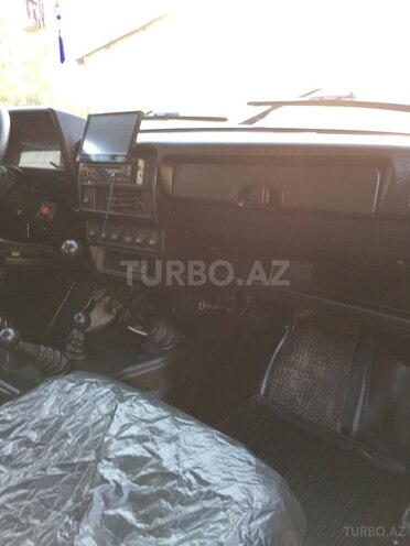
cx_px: 205
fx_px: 458
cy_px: 273
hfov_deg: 48.2
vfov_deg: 61.7
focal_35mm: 29
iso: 50
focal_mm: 4.15
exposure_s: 1/33
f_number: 2.2
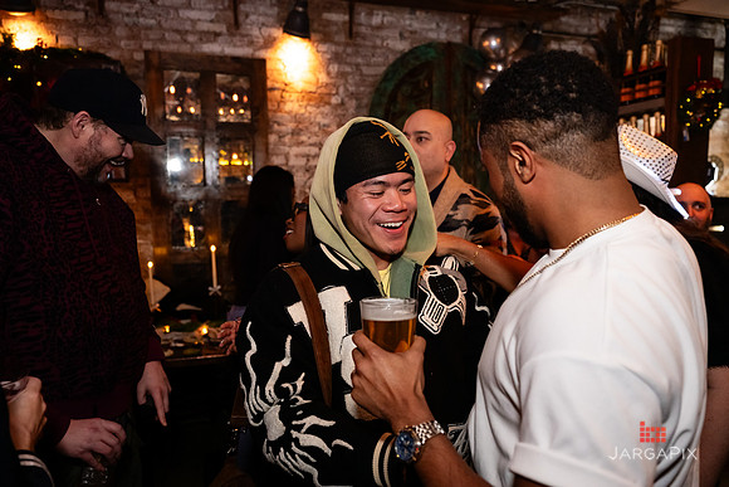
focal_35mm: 26
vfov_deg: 49.1
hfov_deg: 68.7
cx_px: 364
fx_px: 533
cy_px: 244
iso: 3200
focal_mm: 25
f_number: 3.2
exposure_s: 1/100
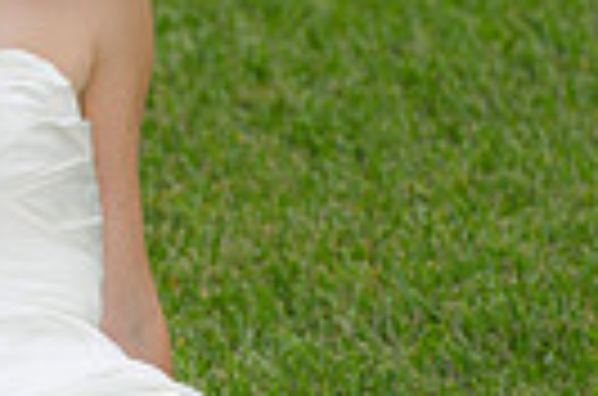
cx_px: -54
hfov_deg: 3.4
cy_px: 94
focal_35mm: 612
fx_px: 10142
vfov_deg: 2.2
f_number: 4.5
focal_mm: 140
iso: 400
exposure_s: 1/250
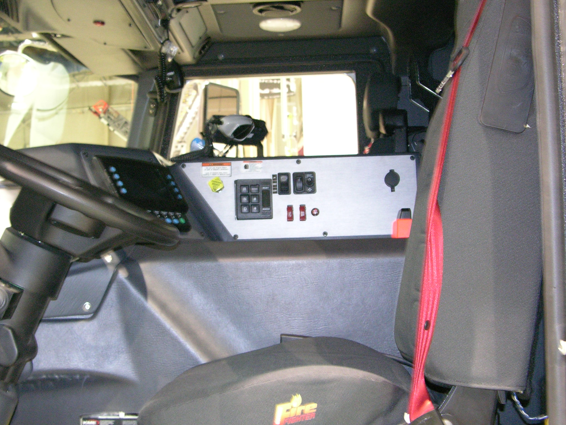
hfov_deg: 34.2
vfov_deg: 26.1
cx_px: 226
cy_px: 215
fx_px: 916
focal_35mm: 56
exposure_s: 1/2.7
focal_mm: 8.9
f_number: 2.8
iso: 200
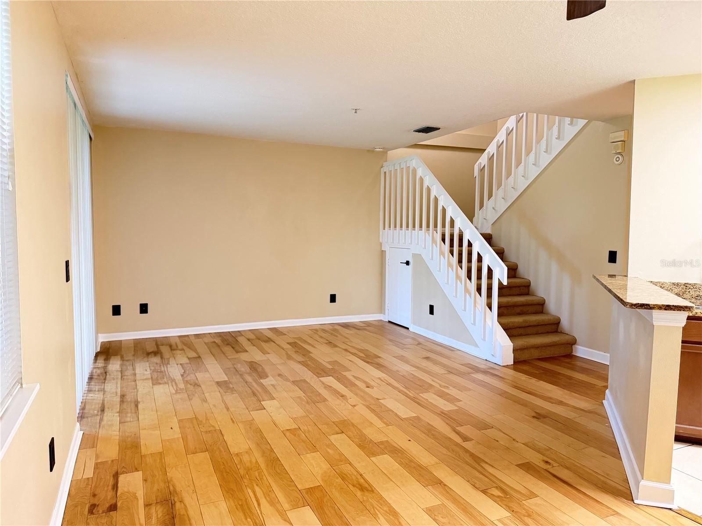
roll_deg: -0.4
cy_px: 263
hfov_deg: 71.6
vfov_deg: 56.8
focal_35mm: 24
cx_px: 351
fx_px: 487
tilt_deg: -4.5
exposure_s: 1/60
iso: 640
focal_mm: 6.76
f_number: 1.78
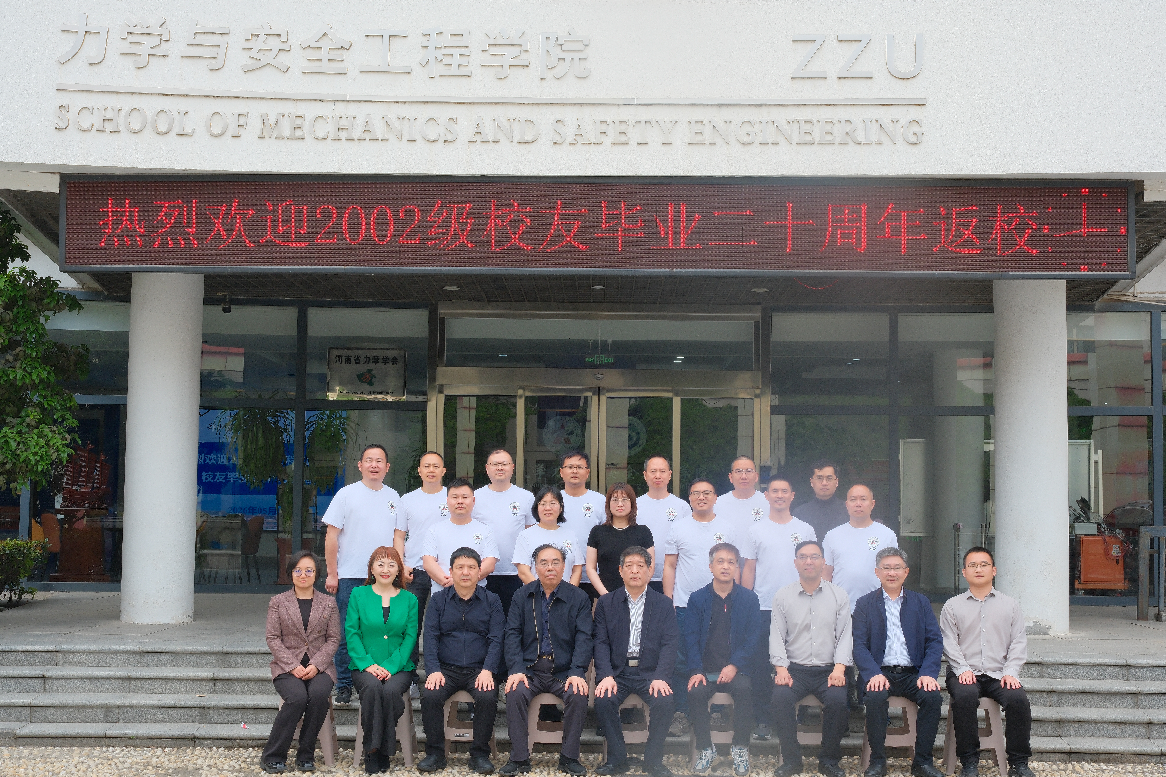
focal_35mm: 43
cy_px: 401
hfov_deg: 45.4
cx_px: 594
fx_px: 1393
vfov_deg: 31.2
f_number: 6.4
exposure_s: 1/250
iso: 500
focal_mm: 27
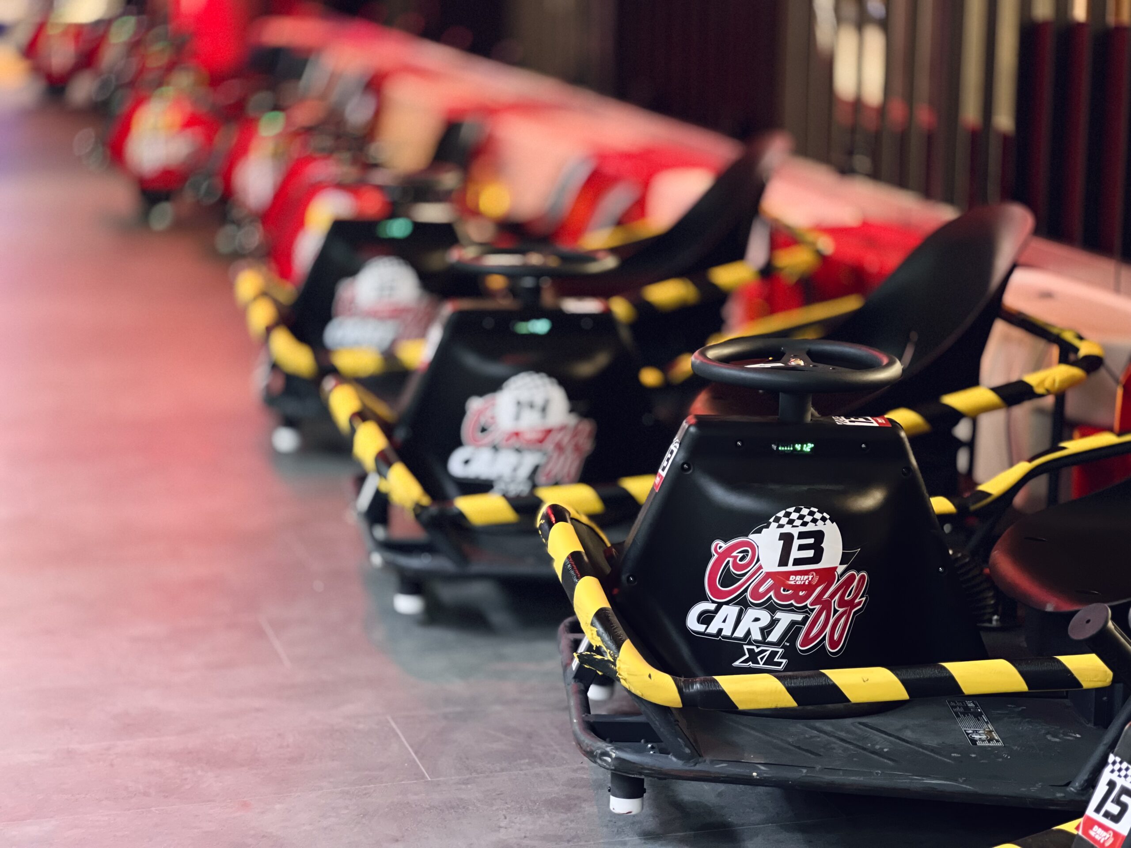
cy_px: 424
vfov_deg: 19.1
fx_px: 2516
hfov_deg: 25.3
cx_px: 566
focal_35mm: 77
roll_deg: -0.5
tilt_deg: -12.1
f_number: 2.8
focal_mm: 9
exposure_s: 1/14
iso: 500
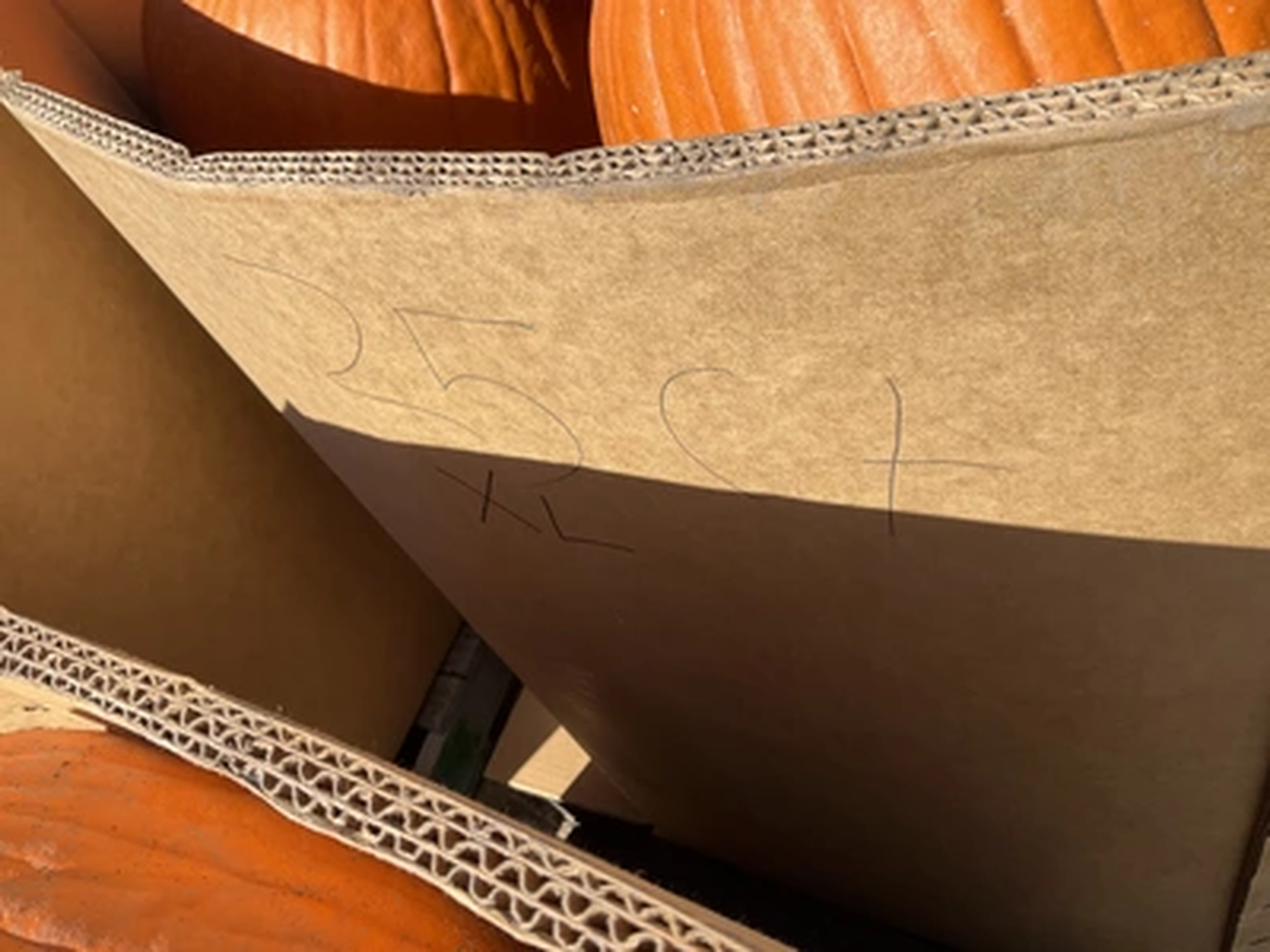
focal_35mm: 29
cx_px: 635
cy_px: 476
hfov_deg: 61.7
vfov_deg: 48.2
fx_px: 1064
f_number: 1.8
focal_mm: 3
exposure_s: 1/1577
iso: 25
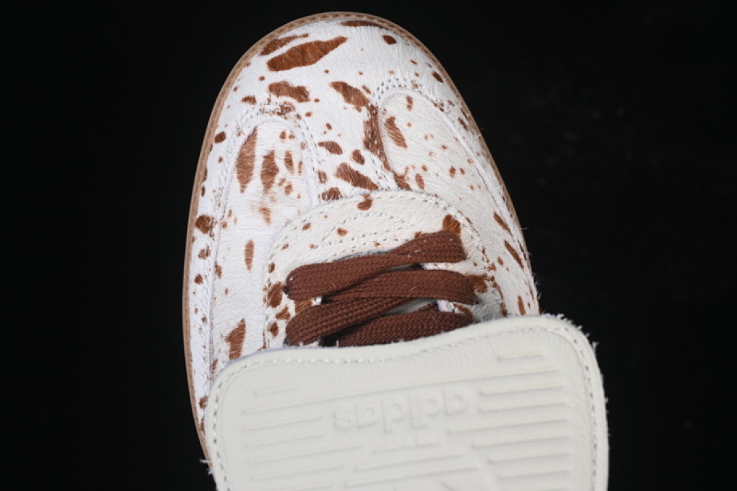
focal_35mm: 75
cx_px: 368
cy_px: 246
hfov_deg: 27.0
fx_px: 1535
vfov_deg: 18.2
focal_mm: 50
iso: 160
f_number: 7.1
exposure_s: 1/80
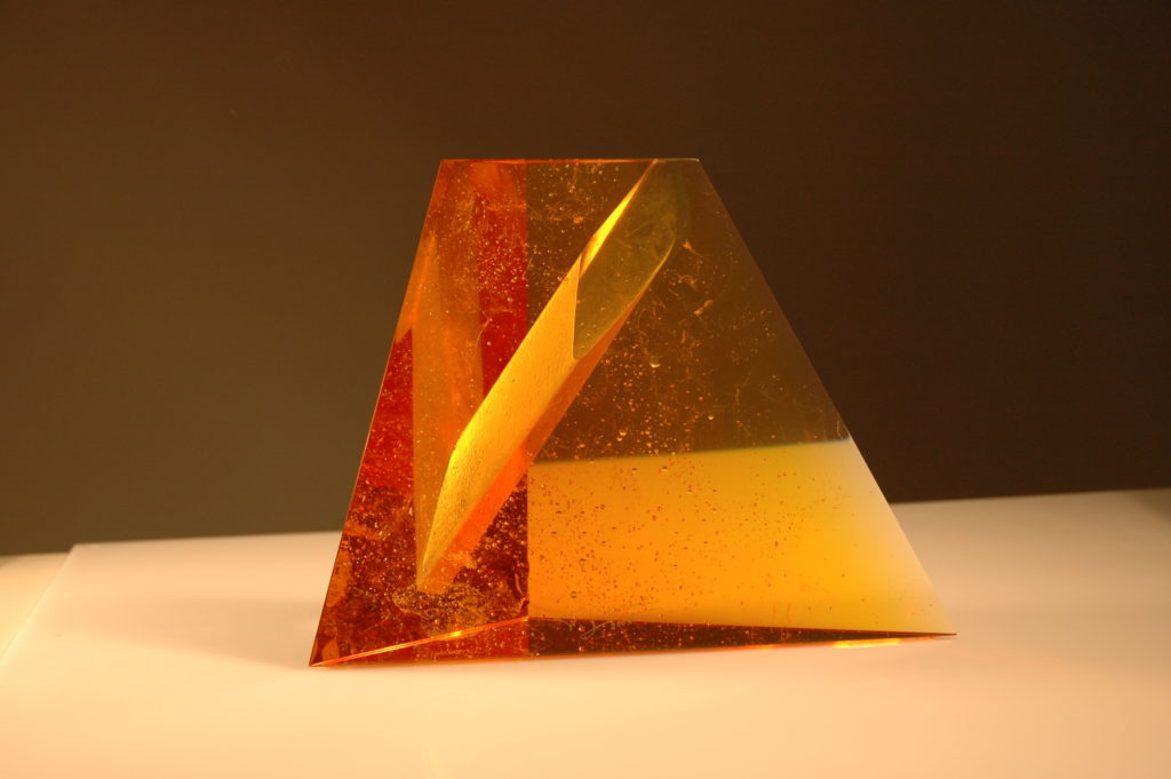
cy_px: 390
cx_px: 586
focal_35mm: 46
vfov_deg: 28.9
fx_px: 1511
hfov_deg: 42.4
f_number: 4
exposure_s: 1/320
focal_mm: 31
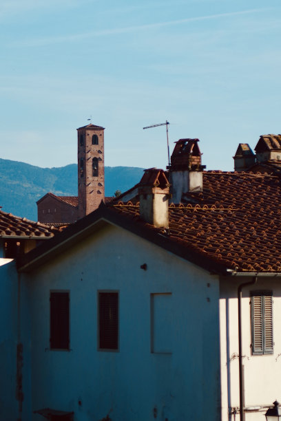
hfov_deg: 13.0
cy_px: 210
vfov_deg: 19.5
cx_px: 140
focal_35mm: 105
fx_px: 1229
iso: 100
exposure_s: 1/640
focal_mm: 70
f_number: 4
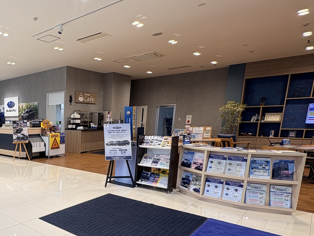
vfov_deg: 50.2
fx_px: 245
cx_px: 18
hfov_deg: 54.5
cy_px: 162
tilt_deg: -9.8
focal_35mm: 27
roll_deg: +0.8
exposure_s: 1/100
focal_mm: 2.22
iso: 50
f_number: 2.2
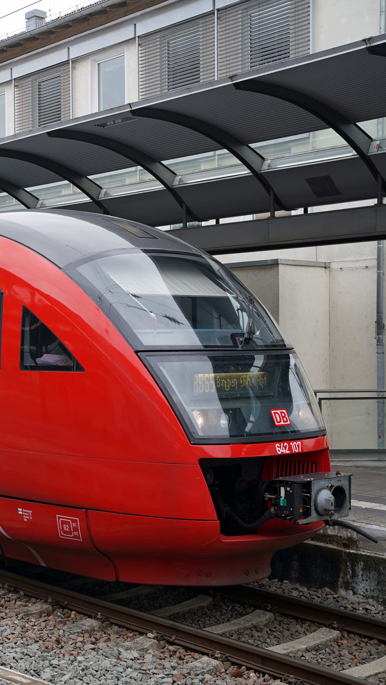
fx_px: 1019
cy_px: 342
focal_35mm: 56
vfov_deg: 37.2
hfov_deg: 19.6
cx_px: -128
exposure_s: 1/125
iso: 100
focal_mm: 35
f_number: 2.8
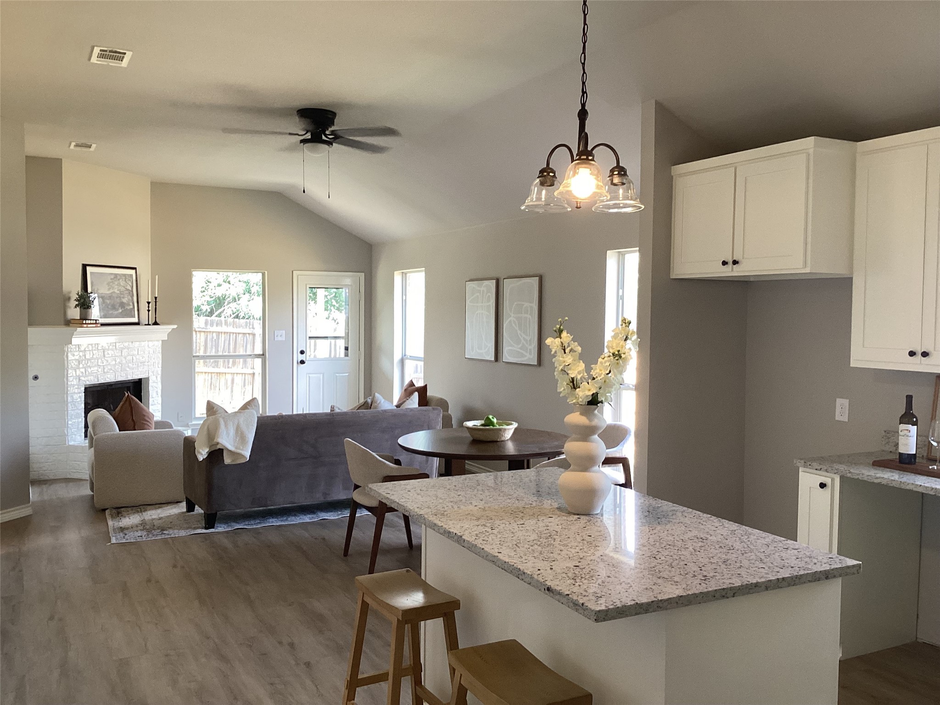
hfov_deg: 58.4
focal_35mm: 31
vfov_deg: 45.4
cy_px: 352
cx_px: 470
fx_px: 842
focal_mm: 3.3
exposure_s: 1/60
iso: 80
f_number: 2.4
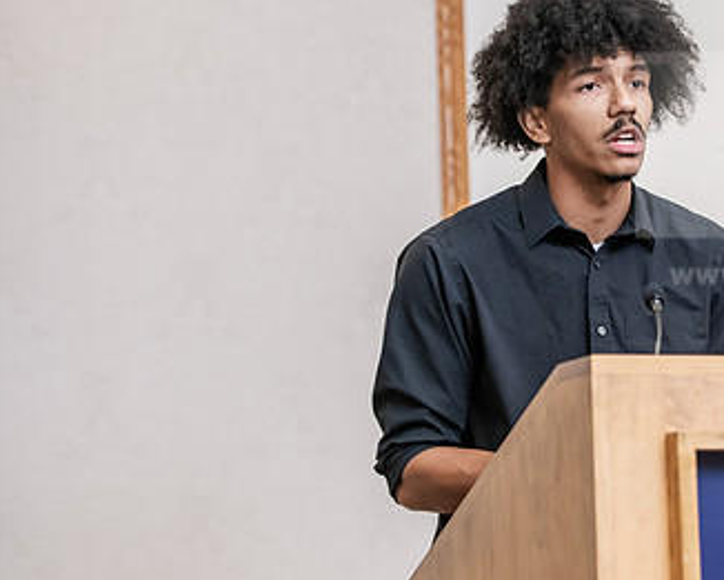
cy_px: 321
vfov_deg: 9.3
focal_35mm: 167
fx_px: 3579
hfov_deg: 11.5
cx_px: 569
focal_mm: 100
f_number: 3.2
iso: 2500
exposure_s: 1/200
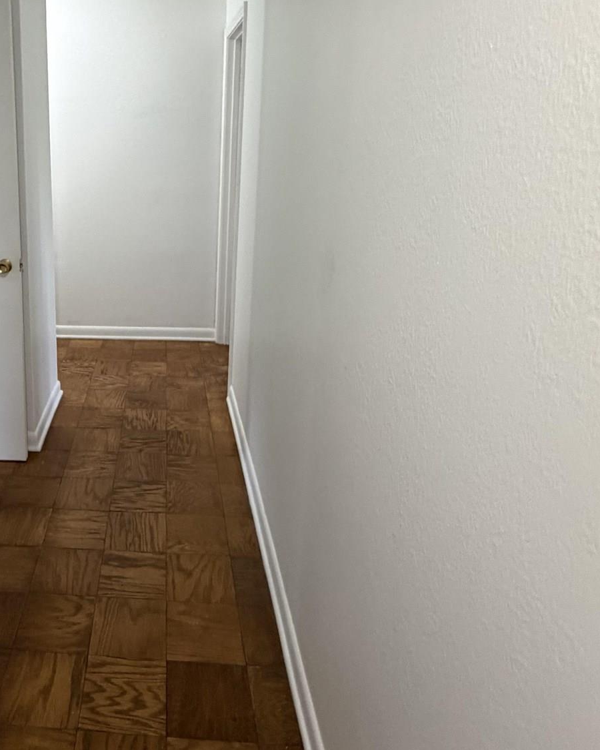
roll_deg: +1.3
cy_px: 262
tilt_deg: -12.4
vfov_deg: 61.0
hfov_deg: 48.5
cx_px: 115
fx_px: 621
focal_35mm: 28
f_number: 2.2
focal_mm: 2.22
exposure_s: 1/60
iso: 400
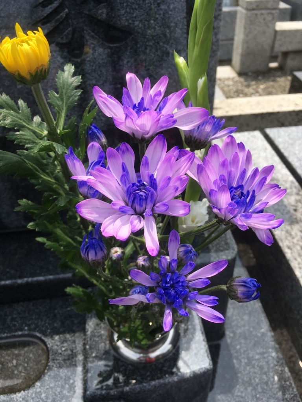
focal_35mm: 29
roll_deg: +1.5
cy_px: 201
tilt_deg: -38.1
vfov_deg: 61.7
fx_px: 337
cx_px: 151
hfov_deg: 48.2
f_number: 2.2
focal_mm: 4.15
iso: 25
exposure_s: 1/1374
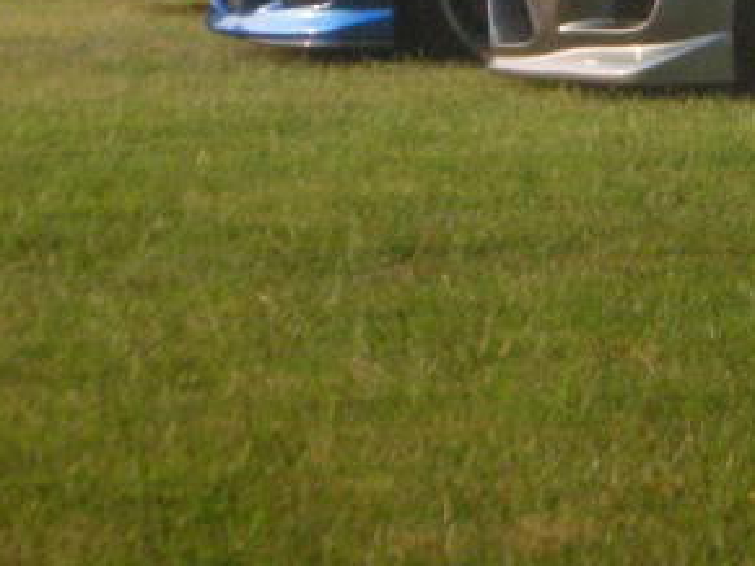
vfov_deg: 5.1
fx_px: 6301
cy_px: -5
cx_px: 726
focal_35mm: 289
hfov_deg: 6.8
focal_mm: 17.4
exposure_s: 1/451
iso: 400
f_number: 5.4
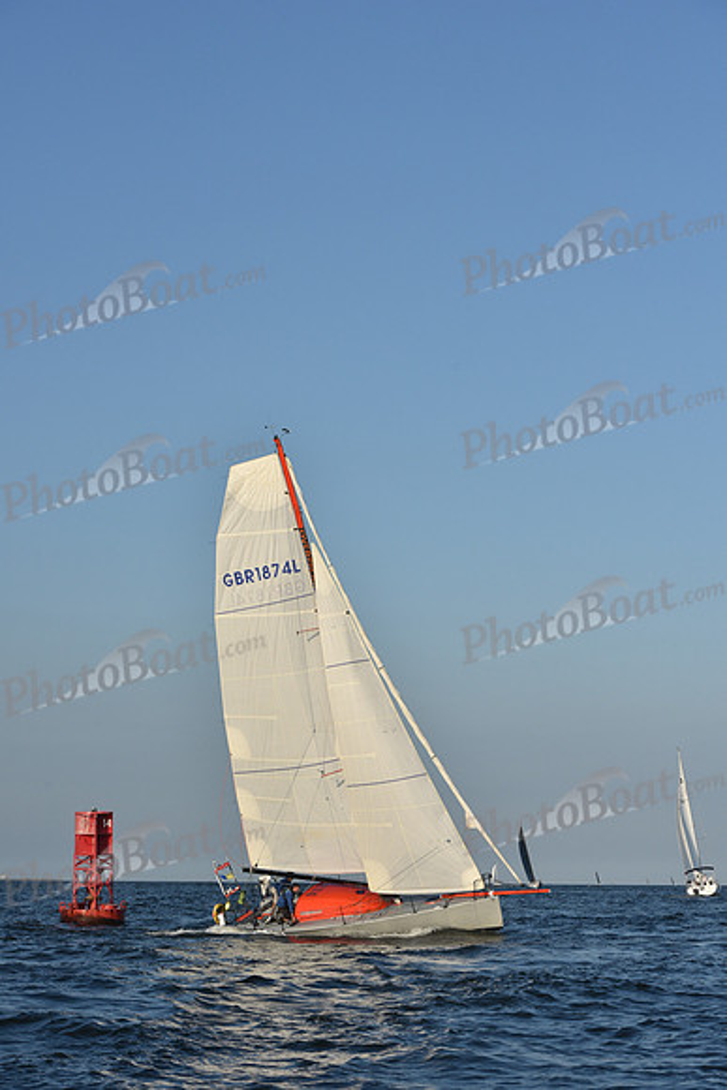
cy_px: 545
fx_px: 2361
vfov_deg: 26.0
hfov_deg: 17.5
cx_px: 364
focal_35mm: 78
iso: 320
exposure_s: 1/1000
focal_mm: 78
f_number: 10
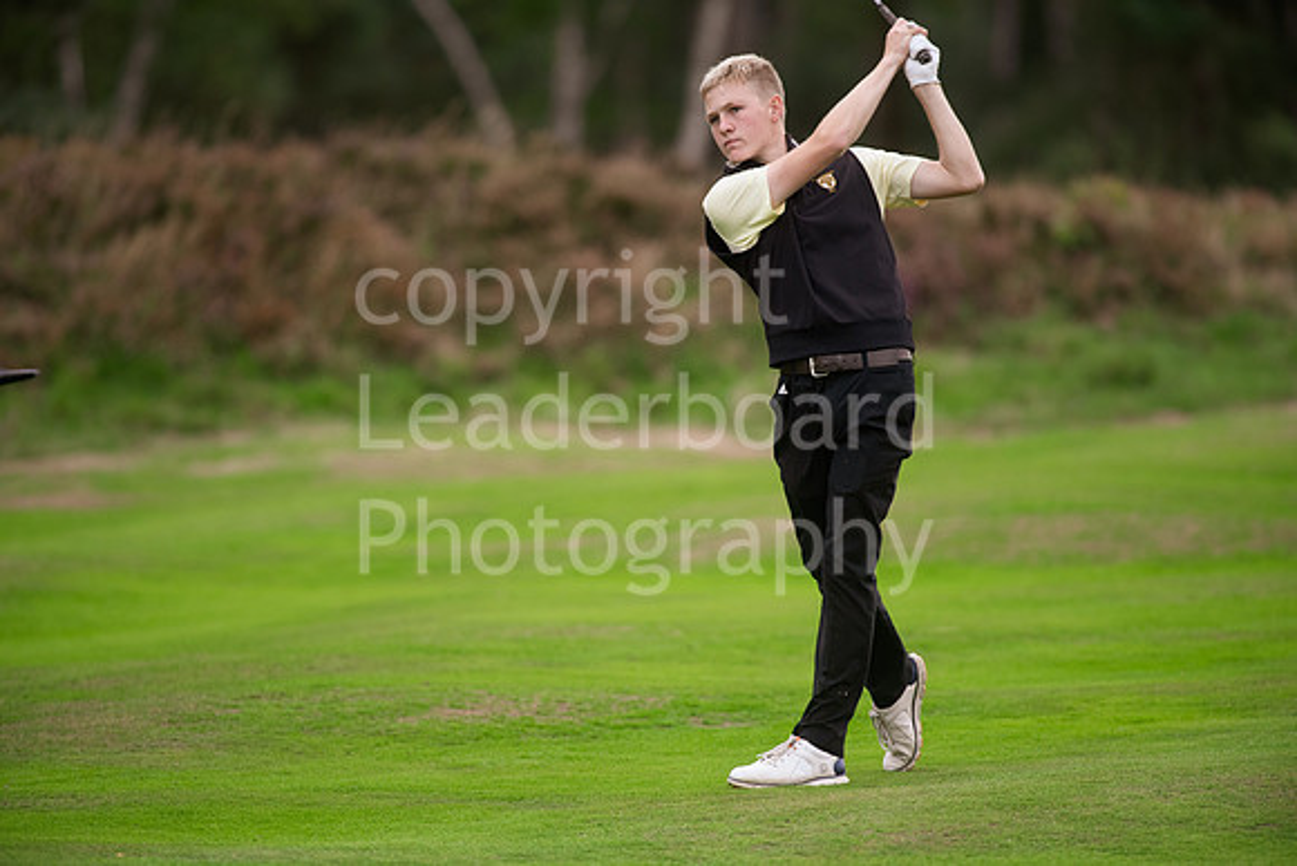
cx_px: 648
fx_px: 10810
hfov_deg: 6.9
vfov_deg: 4.6
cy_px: 433
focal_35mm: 300
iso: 1000
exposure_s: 1/1000
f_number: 4
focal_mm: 300
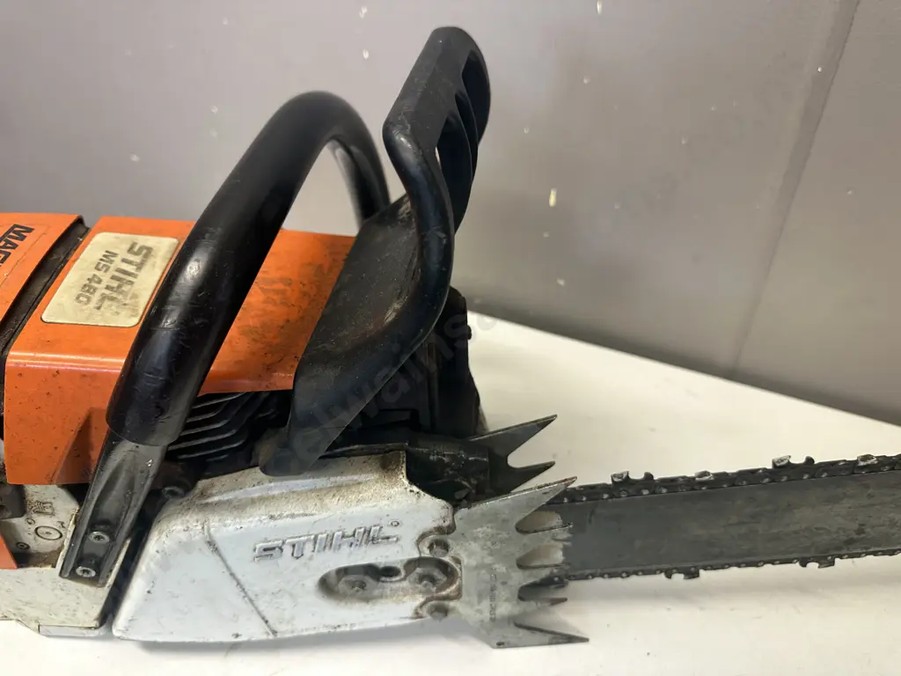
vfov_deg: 56.8
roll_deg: -0.7
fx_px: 625
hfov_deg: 71.6
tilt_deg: -37.6
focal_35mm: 24
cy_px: 338
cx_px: 450
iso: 160
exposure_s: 1/100
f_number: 1.78
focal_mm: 6.86
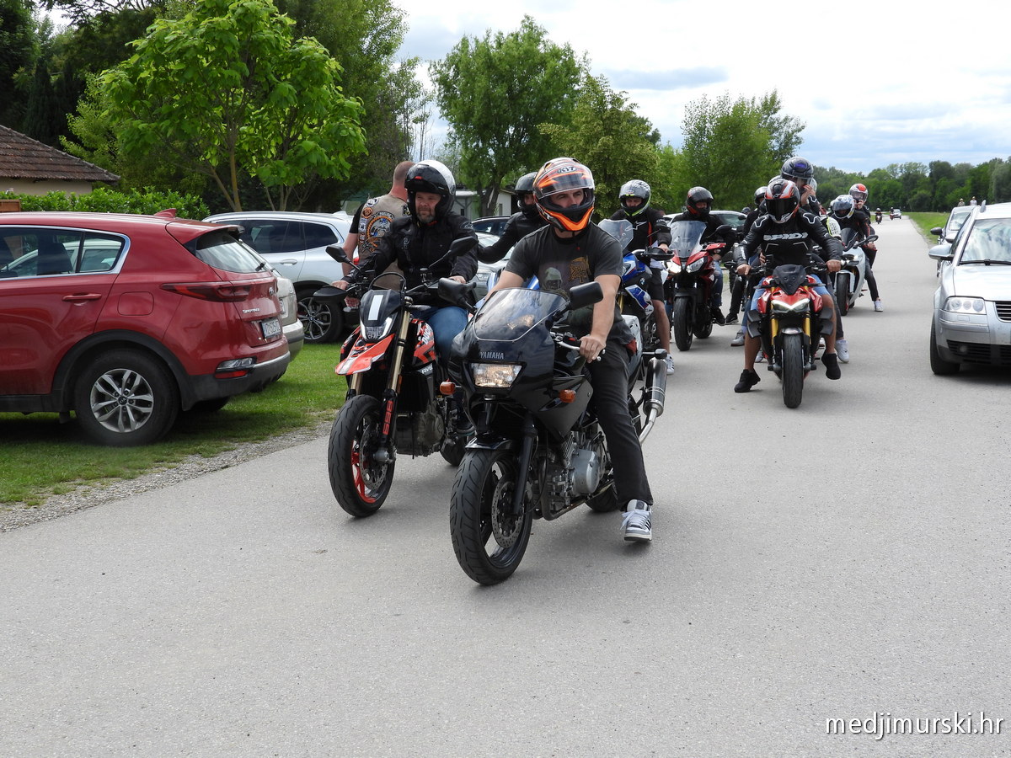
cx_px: 506
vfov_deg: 30.9
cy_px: 379
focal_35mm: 47
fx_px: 1373
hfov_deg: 40.4
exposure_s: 1/1000
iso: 100
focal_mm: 8.5
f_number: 3.2
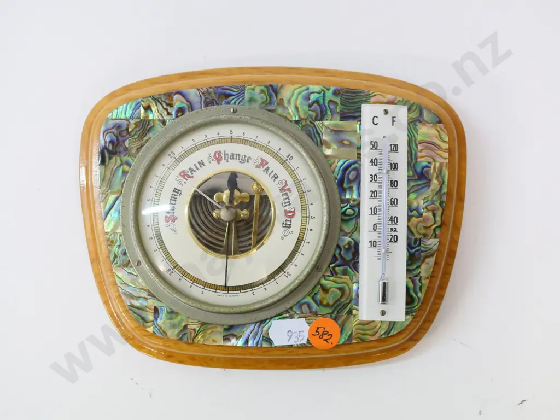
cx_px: 280
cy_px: 210
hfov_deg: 38.2
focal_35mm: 50
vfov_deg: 29.1
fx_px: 809
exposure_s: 1/250
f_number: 3.2
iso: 3200
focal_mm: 25
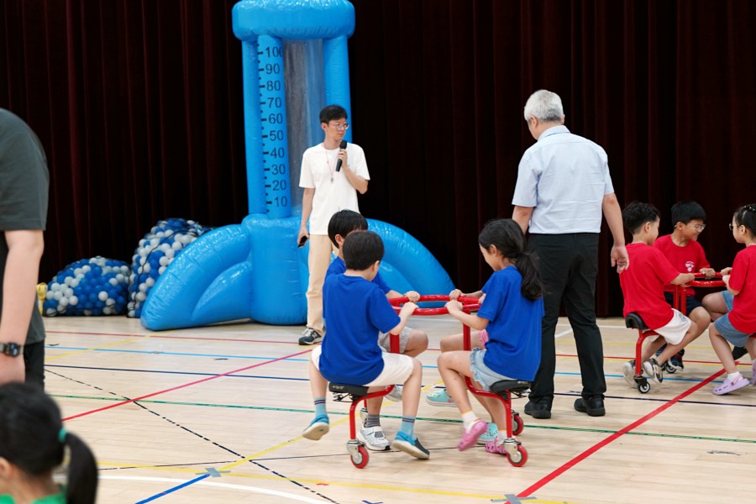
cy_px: 252
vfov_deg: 19.5
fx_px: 1470
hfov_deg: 28.8
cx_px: 378
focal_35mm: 70
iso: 1600
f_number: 3.5
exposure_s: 1/160
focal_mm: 70
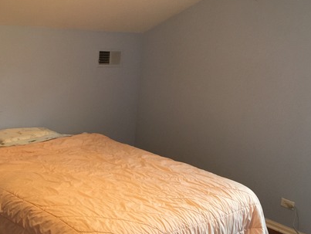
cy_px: 137
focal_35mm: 46
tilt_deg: -14.3
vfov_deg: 31.5
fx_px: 414
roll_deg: -2.9
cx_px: 117
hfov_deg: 40.9
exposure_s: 1/15
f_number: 2.2
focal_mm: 4.15
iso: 125
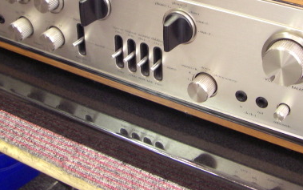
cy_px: 13
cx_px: 184
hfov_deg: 30.1
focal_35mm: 68
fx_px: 562
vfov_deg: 18.8
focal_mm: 6.3
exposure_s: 1/6
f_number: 3.4
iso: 200
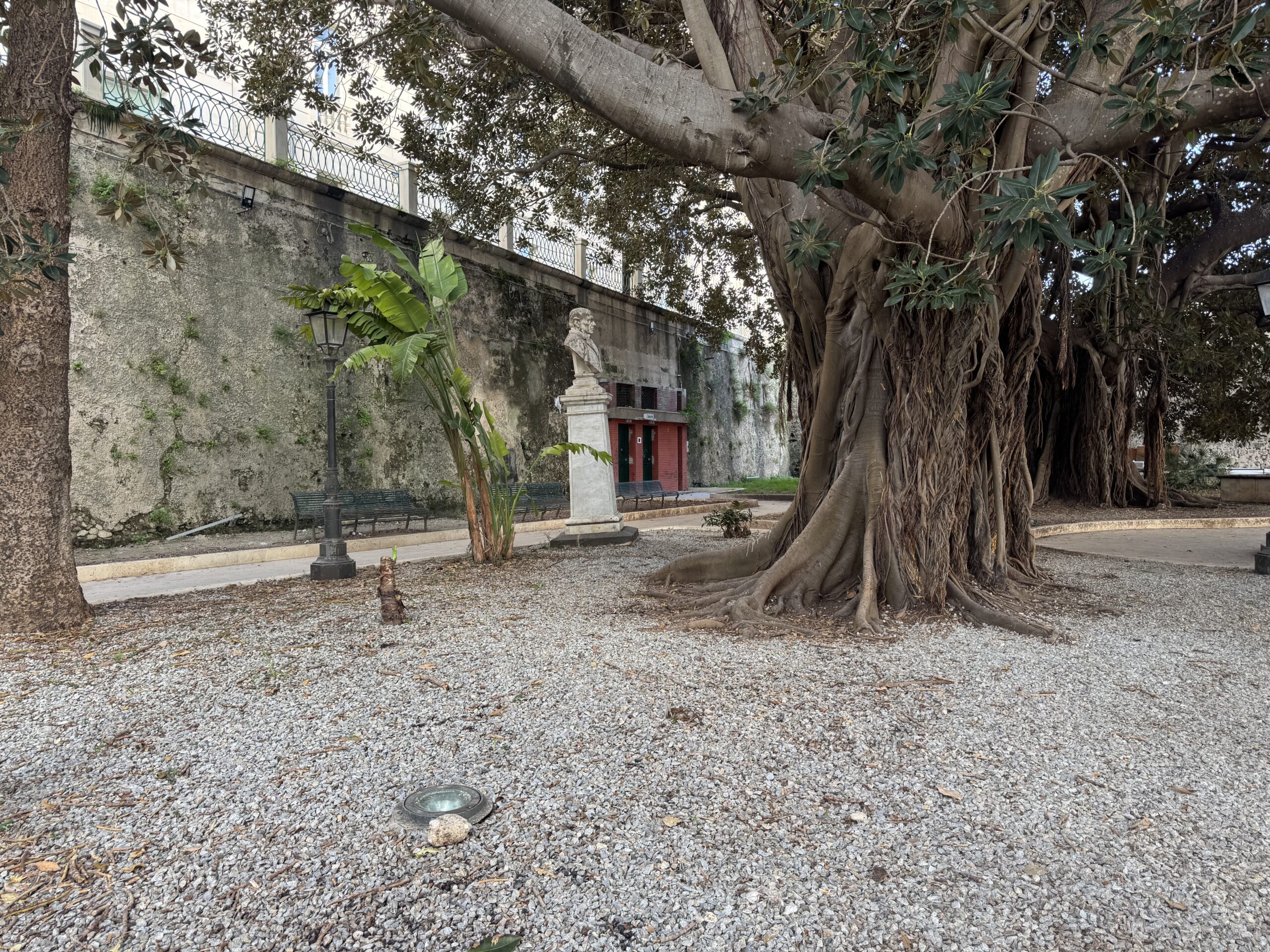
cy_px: 476
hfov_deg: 71.6
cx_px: 635
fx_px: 881
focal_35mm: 24
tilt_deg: -0.8
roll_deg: +2.0
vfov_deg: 56.8
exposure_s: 1/126
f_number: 1.78
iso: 80
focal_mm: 6.76
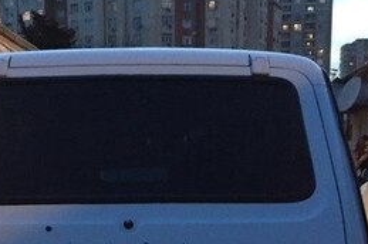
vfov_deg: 16.8
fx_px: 786
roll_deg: +0.1
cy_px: 301
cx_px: 129
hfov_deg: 26.2
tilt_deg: -6.9
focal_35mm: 77
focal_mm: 4.15
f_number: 2.2
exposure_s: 1/17
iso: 320
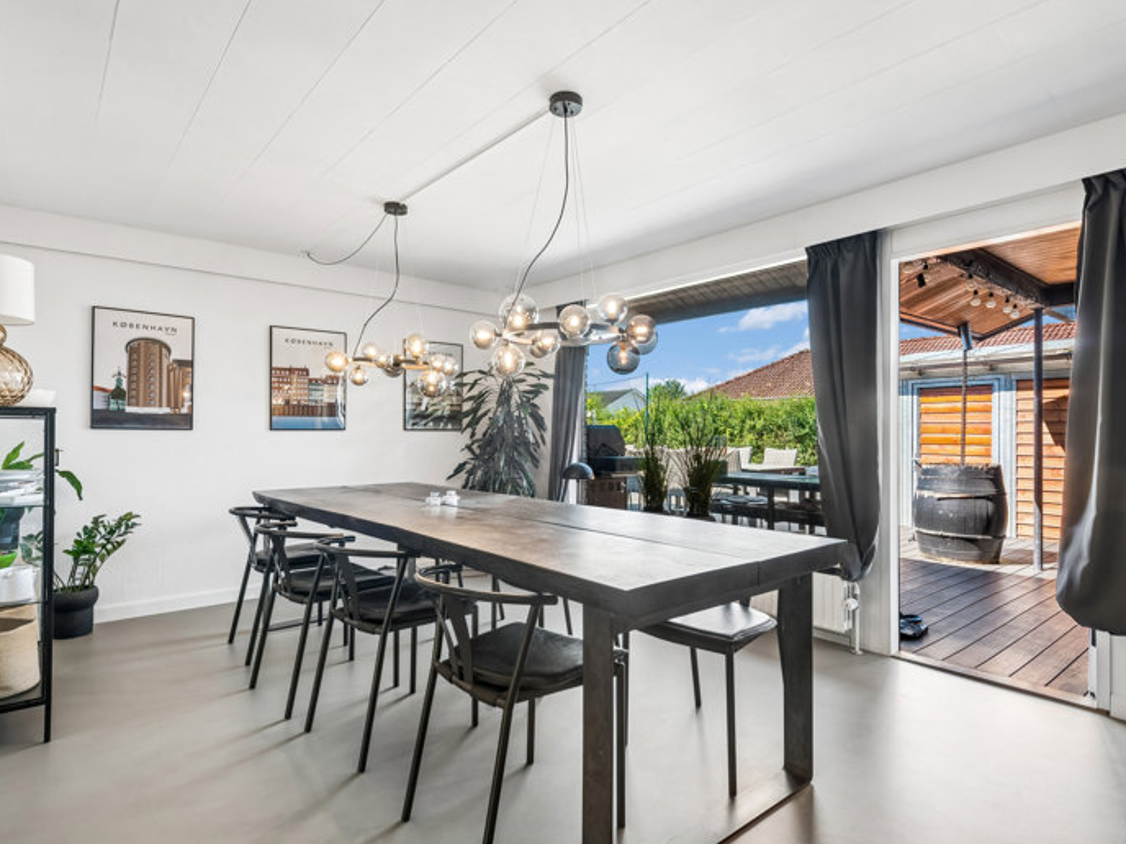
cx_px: 558
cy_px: 421
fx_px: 618
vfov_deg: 68.7
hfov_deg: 84.7
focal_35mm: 19
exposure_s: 1/10
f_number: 10
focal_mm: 17
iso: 200
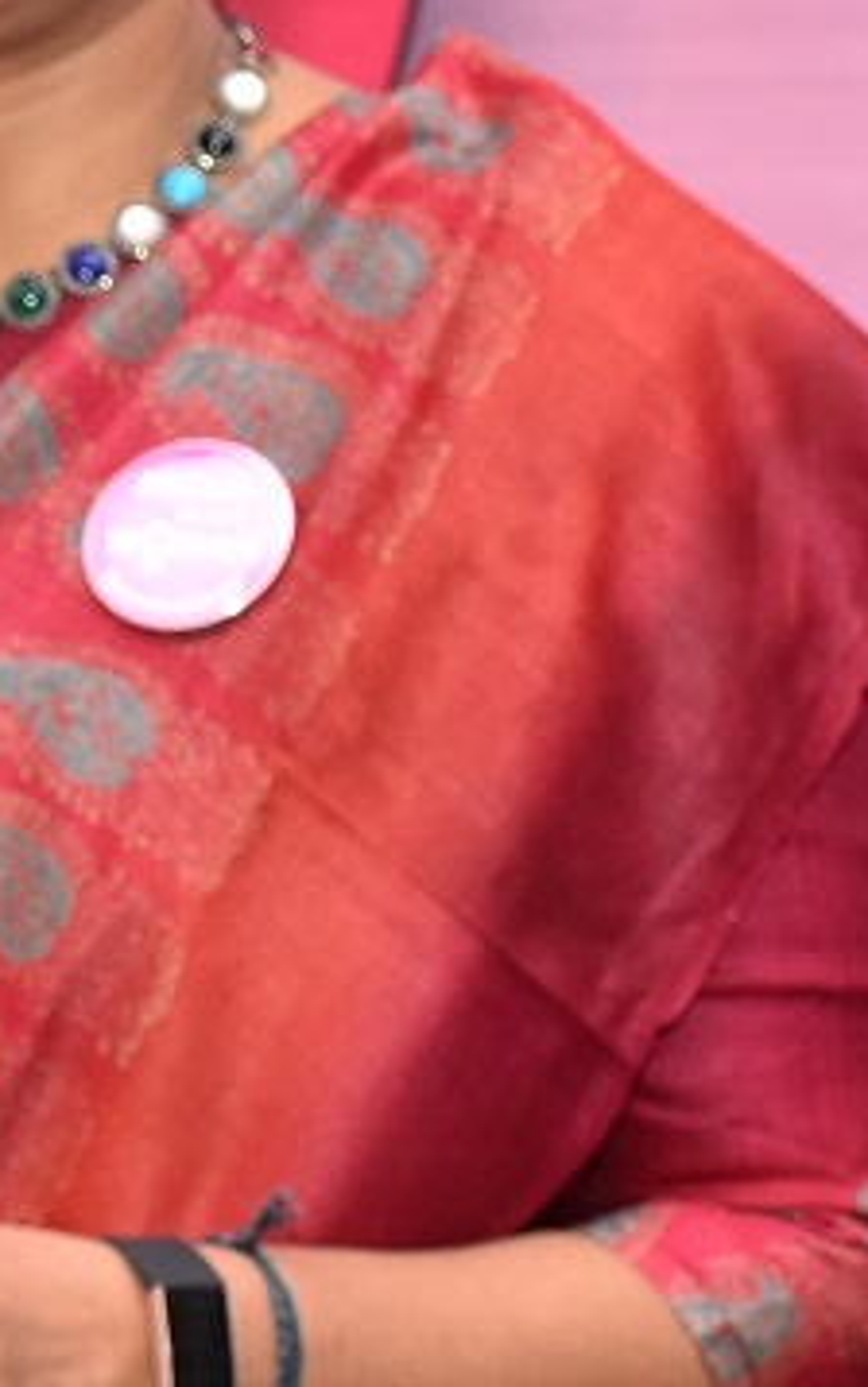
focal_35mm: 173
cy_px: 721
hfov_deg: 7.4
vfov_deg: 12.1
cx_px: -608
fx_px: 6548
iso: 400
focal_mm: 27
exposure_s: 1/125
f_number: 7.1
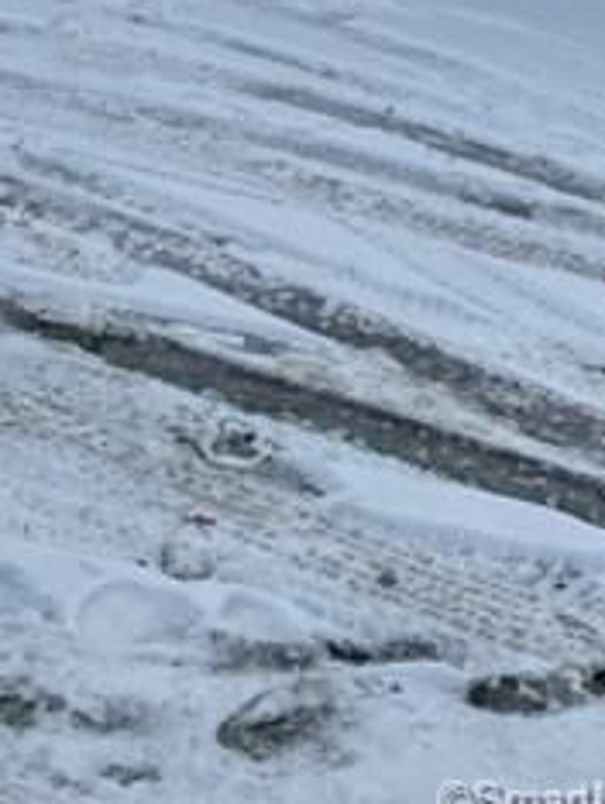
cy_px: -268
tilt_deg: -4.3
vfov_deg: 23.8
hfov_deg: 20.5
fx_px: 1652
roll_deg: -1.8
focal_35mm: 71
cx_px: 107
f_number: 1.6
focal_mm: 5.1
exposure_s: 1/1404
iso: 50
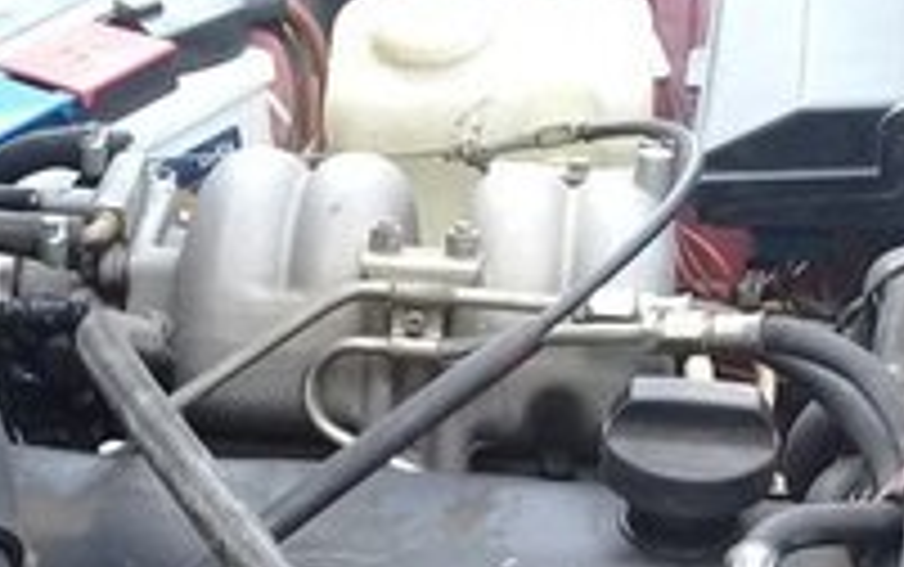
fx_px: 2663
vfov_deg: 11.7
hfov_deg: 19.3
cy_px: 835
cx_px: 387
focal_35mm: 108
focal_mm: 3.3
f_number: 2.2
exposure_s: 1/50
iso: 50
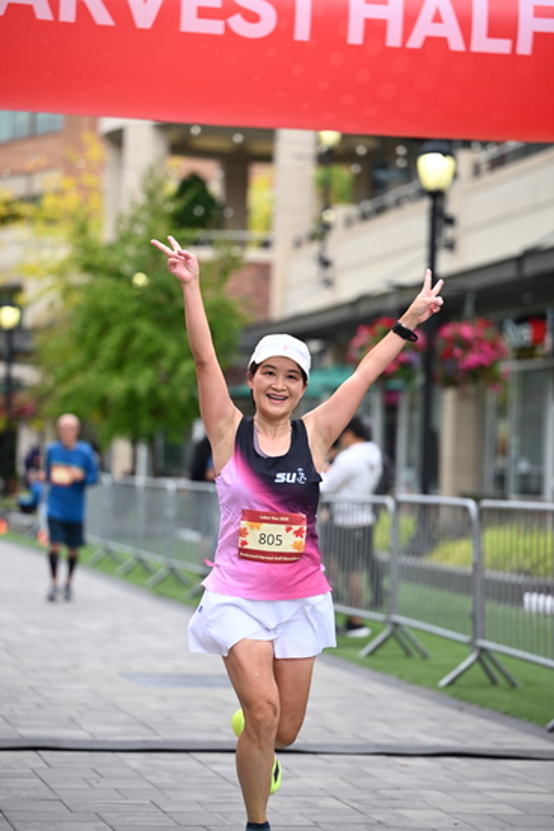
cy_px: 416
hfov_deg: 12.5
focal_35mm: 110
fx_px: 2537
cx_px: 277
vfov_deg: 18.6
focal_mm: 110
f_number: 2.8
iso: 640
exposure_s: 1/2000
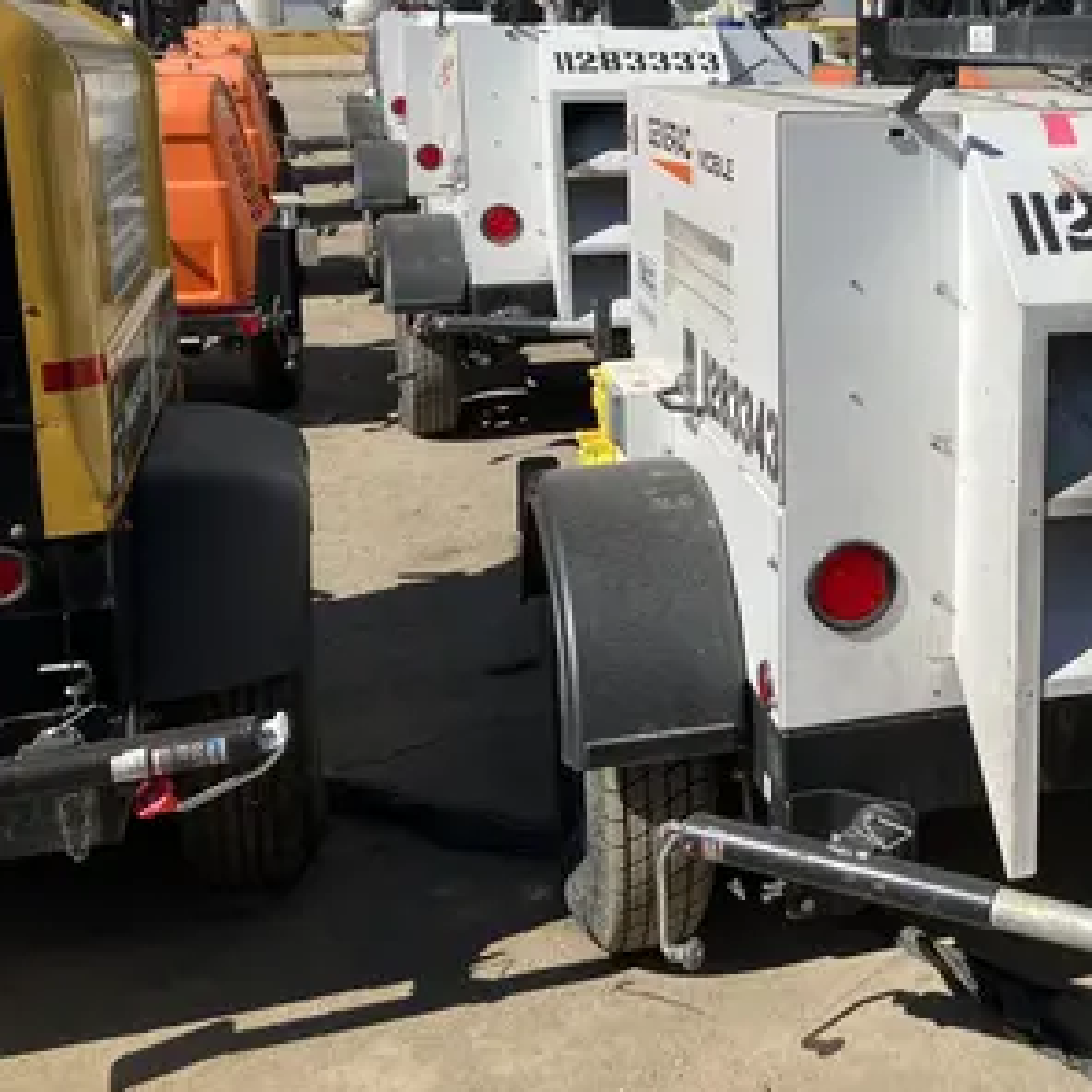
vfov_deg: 36.3
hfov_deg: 34.6
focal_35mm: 46
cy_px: 349
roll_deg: +0.2
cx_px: 1000
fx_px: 1642
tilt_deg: -10.8
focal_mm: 3.99
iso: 32
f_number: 1.8
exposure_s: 1/3247
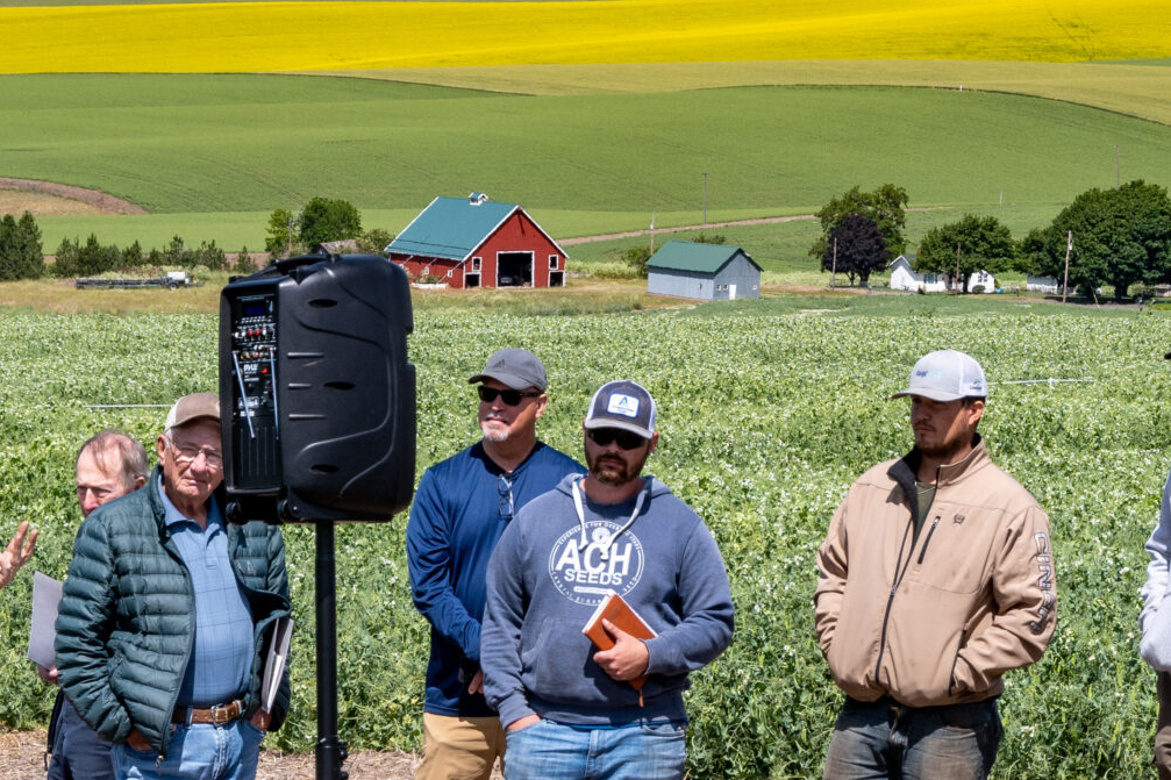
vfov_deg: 7.7
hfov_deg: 11.5
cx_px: 765
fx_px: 5830
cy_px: 393
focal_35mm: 179
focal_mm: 47
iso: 100
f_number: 9
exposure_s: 1/320
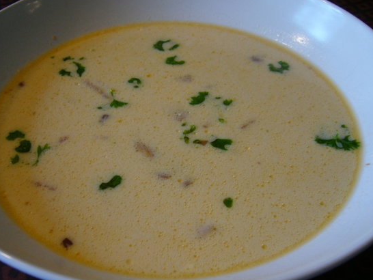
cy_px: 158
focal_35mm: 41
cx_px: 173
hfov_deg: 45.7
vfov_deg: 35.1
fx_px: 442
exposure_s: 1/20
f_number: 2.8
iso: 125
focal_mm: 5.8
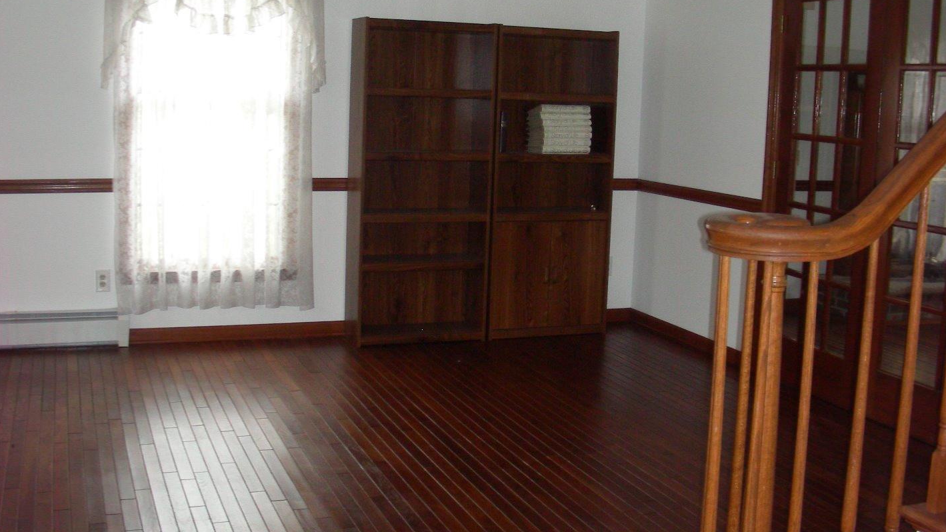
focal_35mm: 42
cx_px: 477
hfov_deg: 48.4
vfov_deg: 28.3
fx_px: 1053
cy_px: 235
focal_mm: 6.3
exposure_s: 1/30
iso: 193
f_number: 3.5
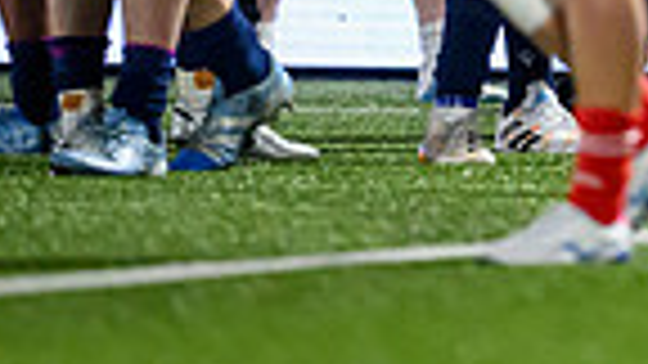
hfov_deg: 1.2
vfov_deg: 0.6
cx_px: 1013
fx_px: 32200
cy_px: -263
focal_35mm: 1874
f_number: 3.2
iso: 6400
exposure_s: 1/1250
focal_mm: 400
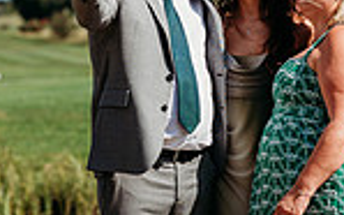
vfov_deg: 5.0
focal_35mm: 262
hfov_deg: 8.0
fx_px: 2455
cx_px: 112
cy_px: -18
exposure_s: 1/3200
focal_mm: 85
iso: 100
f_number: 3.2
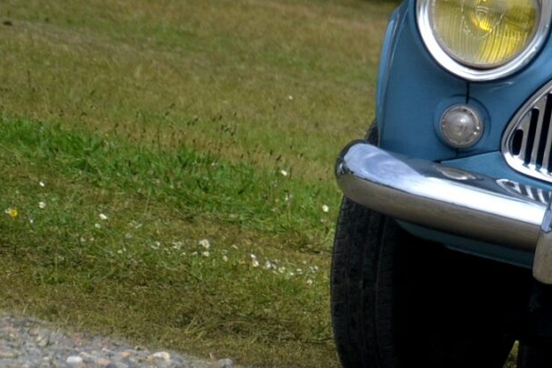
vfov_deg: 3.1
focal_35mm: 446
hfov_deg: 4.6
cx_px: 821
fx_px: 6836
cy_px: 69
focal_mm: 90
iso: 400
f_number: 5.6
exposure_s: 1/1250
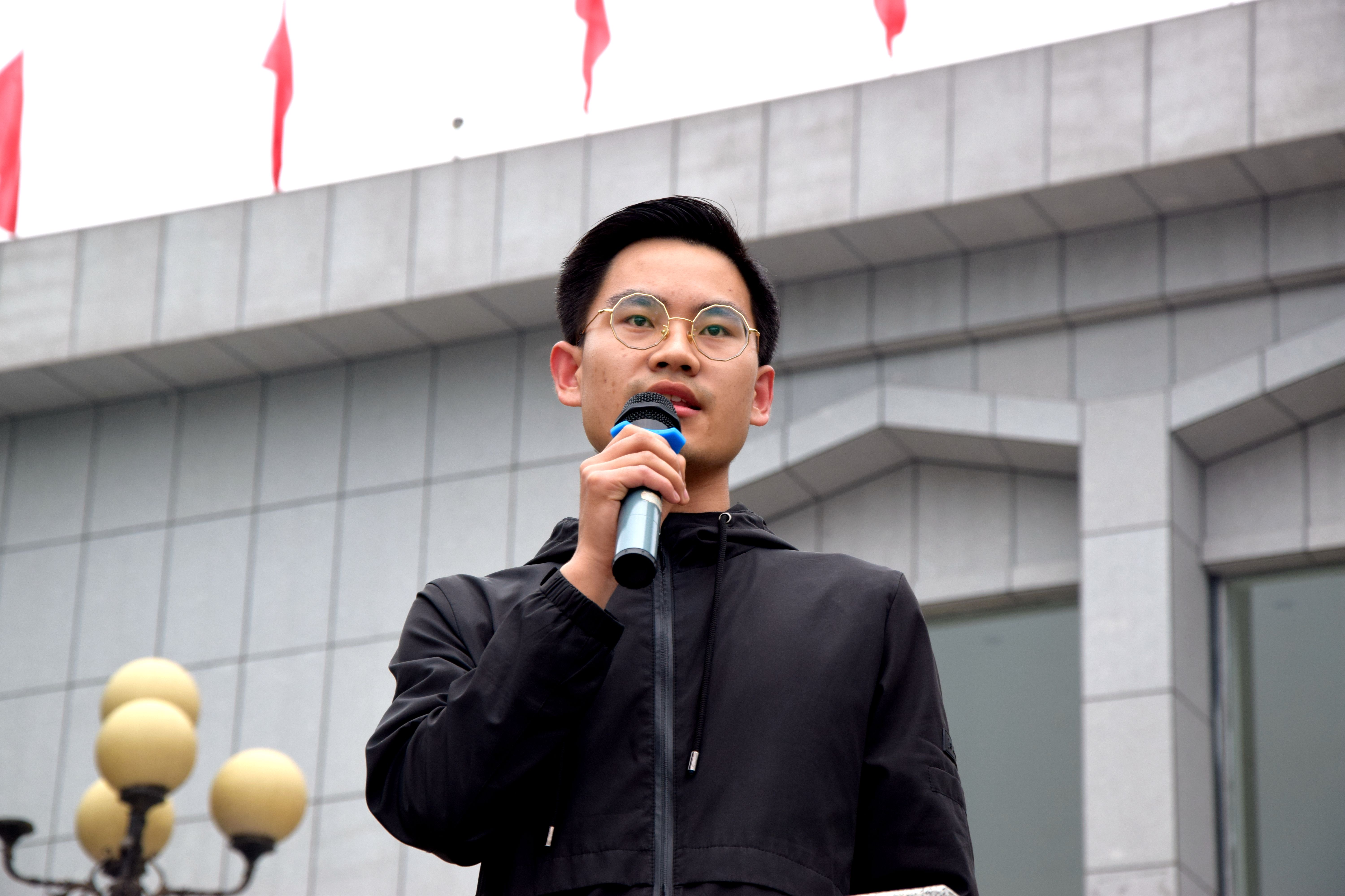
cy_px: 448
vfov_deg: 10.8
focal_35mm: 128
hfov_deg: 16.1
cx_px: 672
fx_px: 4763
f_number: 8
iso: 360
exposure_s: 1/250
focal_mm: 85
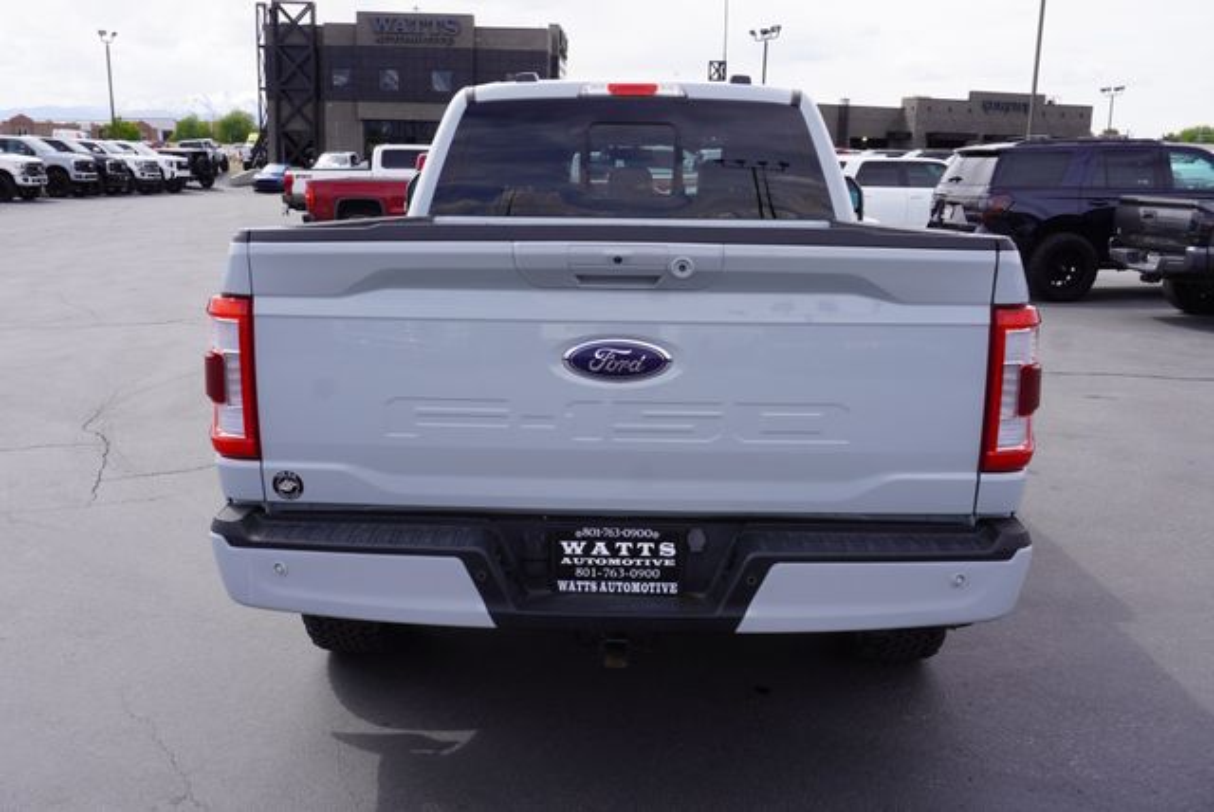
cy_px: 406
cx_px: 607
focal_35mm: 32
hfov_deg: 59.4
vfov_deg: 41.8
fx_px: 1063
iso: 100
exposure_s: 1/125
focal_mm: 21
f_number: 9
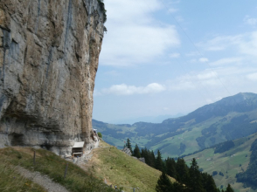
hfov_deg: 41.5
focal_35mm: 45
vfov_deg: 32.1
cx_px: 175
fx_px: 334
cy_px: 112
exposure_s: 1/800
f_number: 4
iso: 80
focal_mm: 5.4
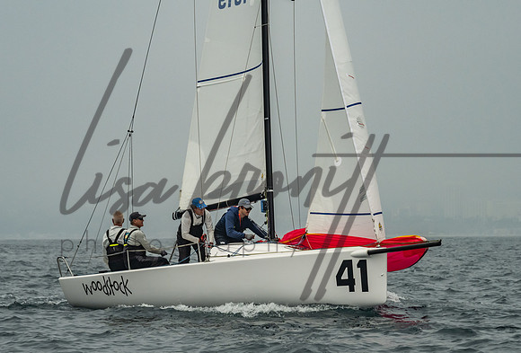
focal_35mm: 169
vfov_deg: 8.2
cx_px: 251
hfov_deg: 12.1
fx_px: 2451
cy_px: 217
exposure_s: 1/3200
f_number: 9
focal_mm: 130
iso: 800
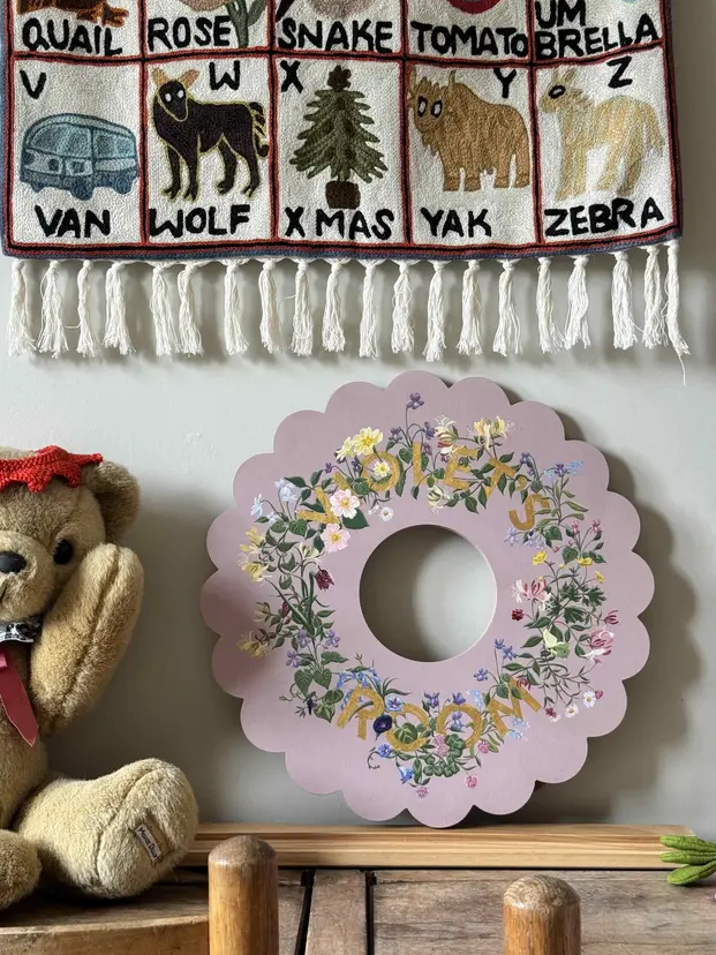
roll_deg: -0.6
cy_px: 496
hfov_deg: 28.6
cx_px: 357
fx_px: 1407
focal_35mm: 51
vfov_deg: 37.5
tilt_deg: +0.1
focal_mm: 6.76
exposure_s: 1/60
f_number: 1.78
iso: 160
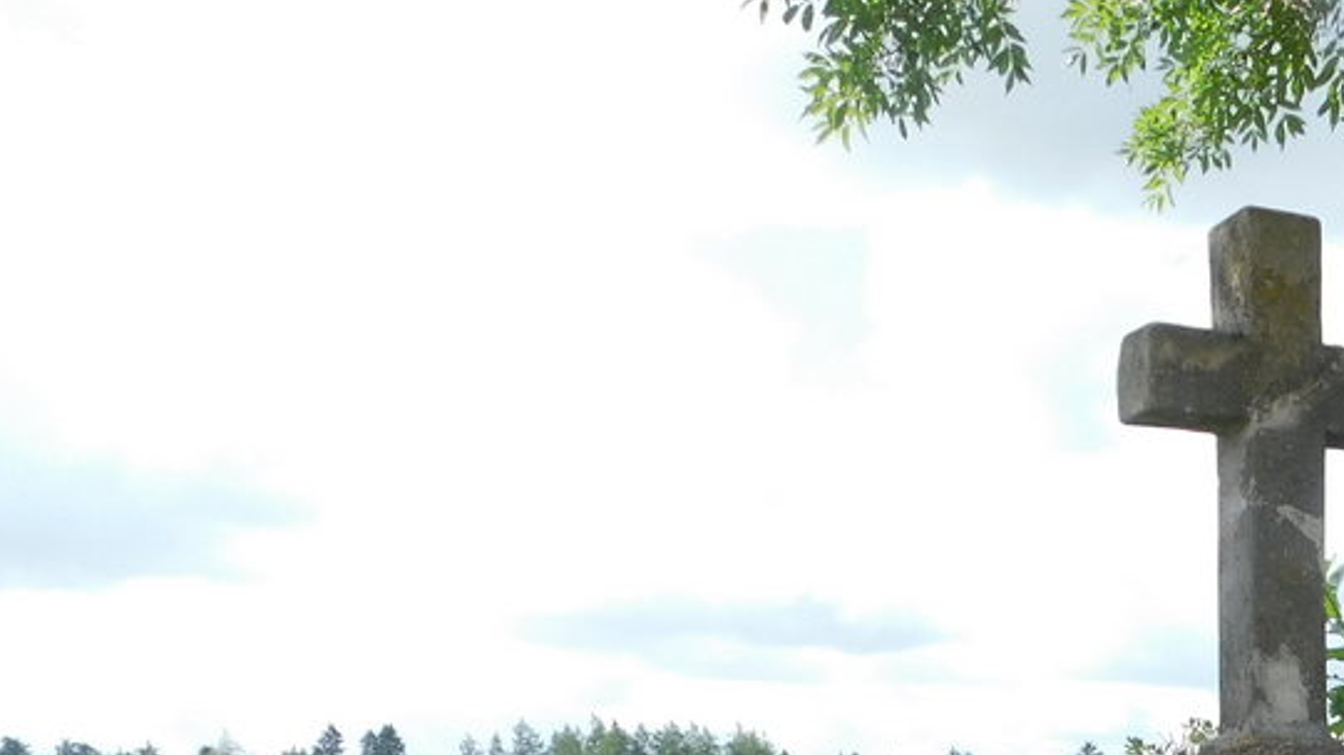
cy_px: 1043
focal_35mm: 58
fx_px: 2066
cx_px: 1299
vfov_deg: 18.9
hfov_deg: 33.4
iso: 125
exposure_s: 1/640
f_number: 3
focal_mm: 4.1
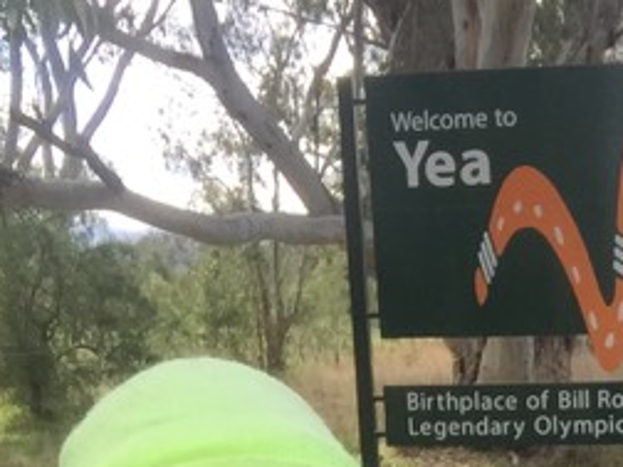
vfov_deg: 22.0
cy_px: 472
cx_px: 593
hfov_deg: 28.7
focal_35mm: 64
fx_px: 1152
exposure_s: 1/343
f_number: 2.2
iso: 32
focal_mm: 2.65
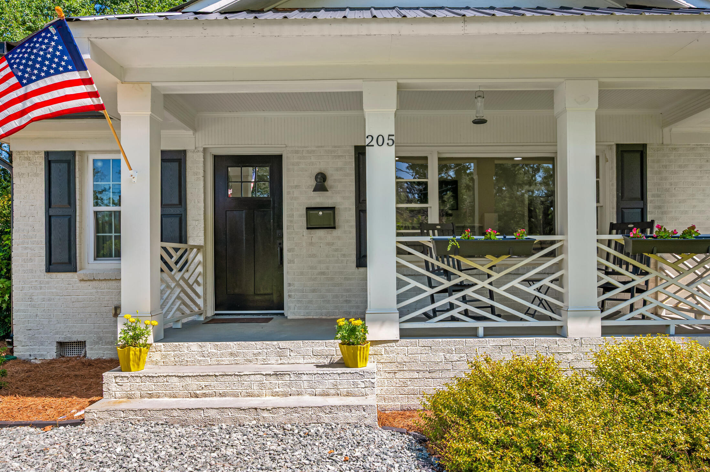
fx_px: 504
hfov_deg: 70.3
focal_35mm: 26
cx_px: 368
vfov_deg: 50.1
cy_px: 261
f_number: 8
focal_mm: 22.5
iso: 140
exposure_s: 1/160
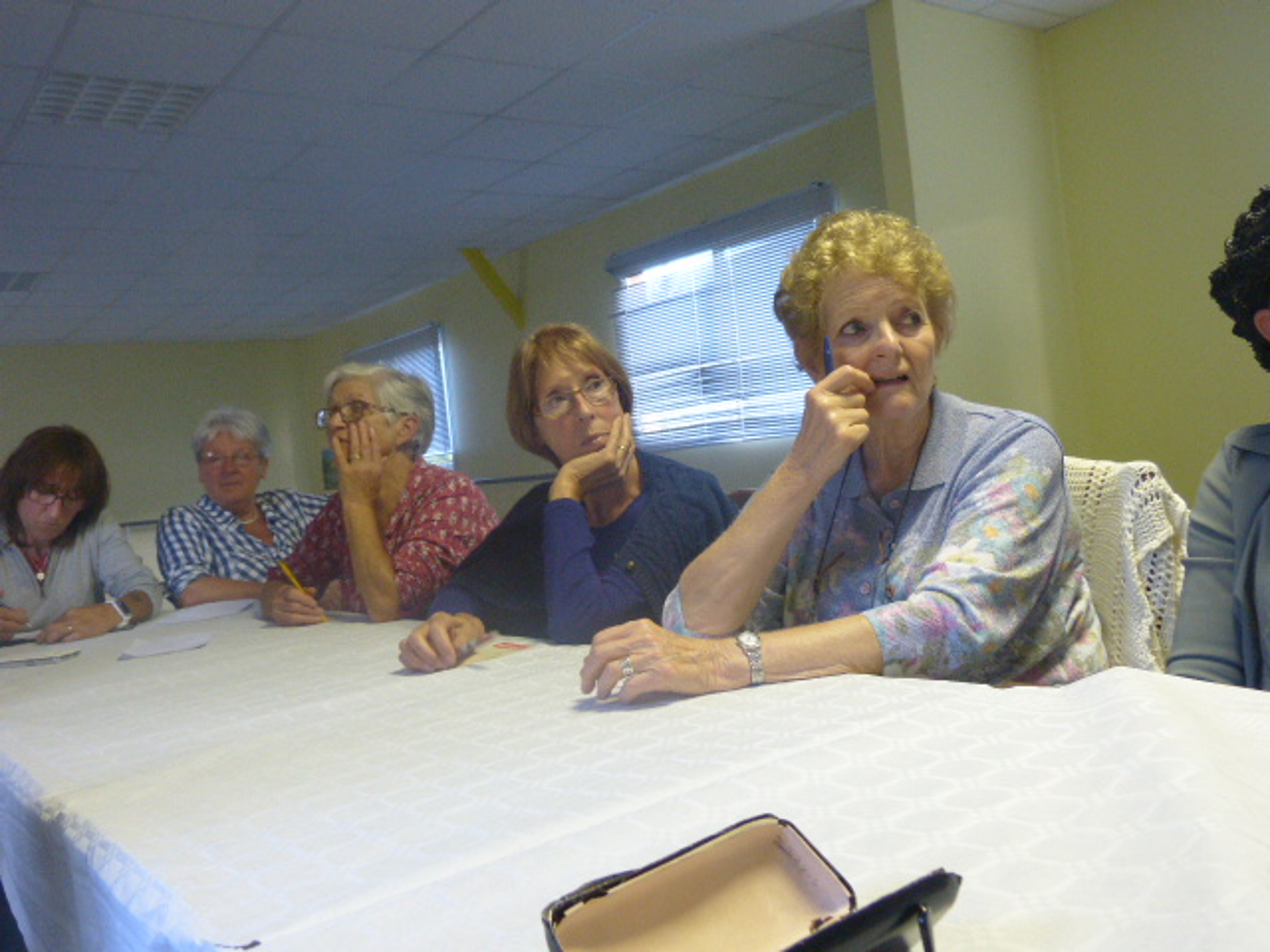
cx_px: 635
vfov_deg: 45.4
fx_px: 1137
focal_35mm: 31
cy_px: 476
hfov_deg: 58.4
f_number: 3
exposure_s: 1/25
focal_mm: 5.4
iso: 400
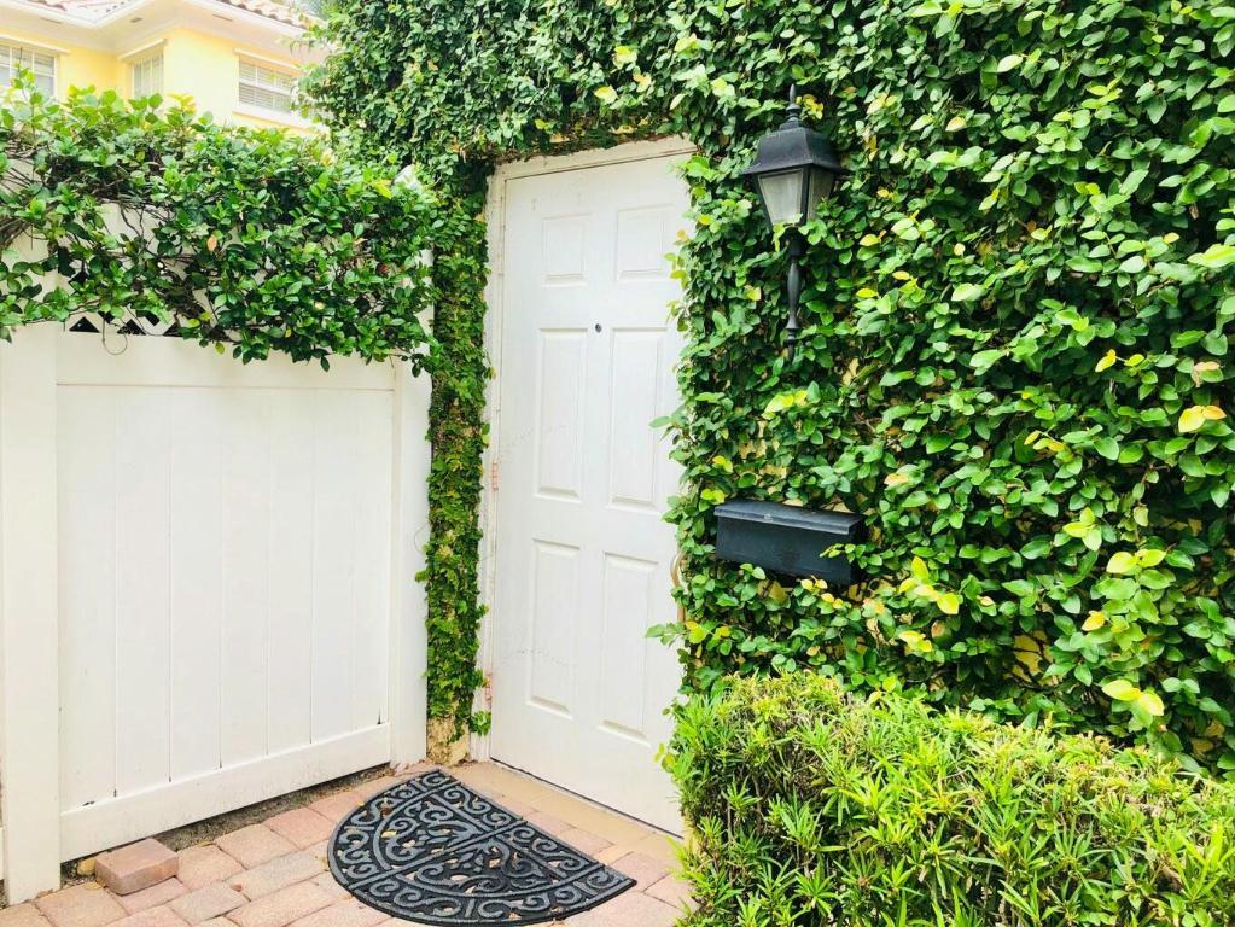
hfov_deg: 63.4
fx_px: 999
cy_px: 464
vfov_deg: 49.8
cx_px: 618
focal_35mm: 28
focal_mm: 4
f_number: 1.8
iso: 40
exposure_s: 1/120
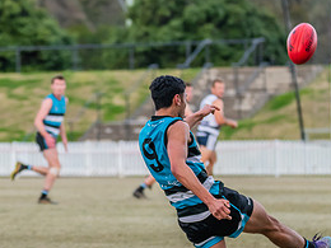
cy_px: 144
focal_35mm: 494
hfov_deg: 4.0
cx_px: 139
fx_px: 4724
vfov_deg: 3.0
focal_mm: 200
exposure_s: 1/2000
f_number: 5.3
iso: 1250
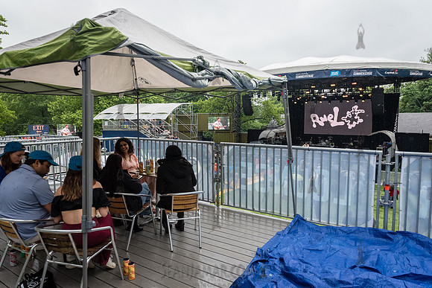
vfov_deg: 51.6
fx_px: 298
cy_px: 144
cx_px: 216
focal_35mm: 25
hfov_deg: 71.8
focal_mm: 24
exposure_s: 1/1600
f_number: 4.5
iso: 2000
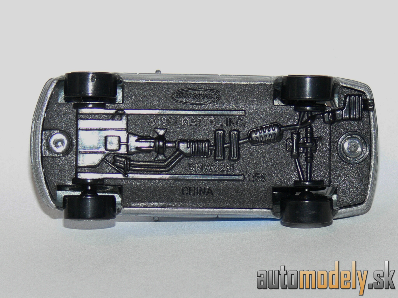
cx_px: 199
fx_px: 2391
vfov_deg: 7.1
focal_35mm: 208
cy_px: 149
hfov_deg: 9.5
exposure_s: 1/30
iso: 100
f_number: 3.6
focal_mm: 27.7
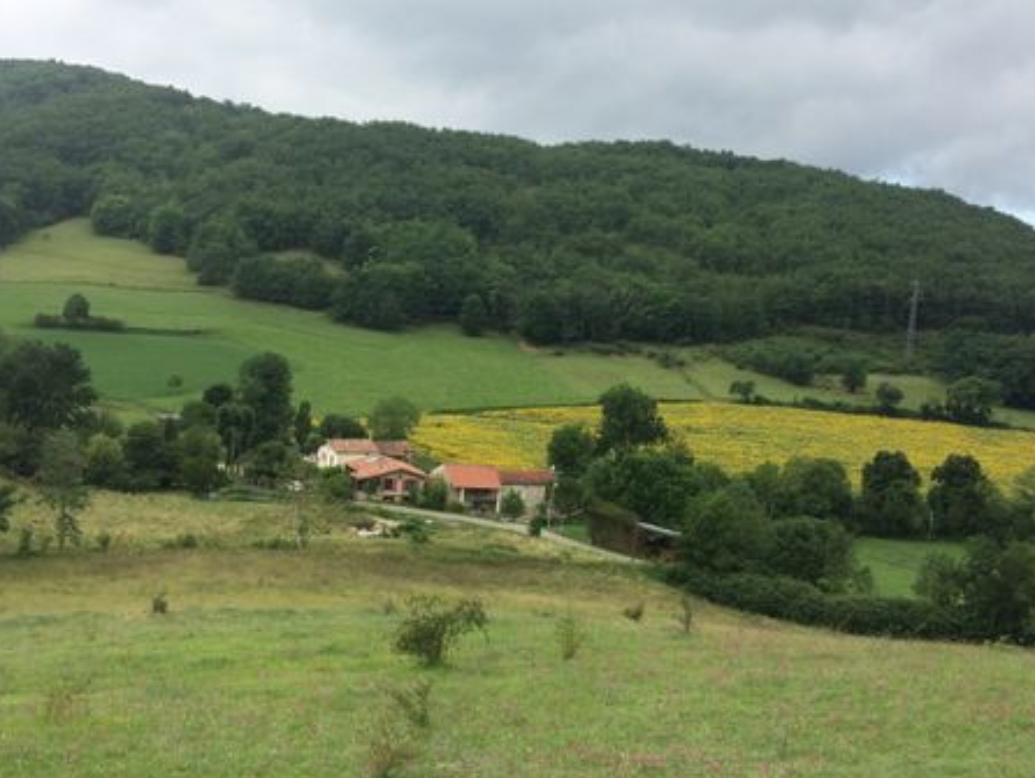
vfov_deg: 36.9
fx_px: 1167
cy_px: 392
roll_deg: -3.0
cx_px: 508
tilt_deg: -5.6
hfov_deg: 47.8
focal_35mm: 39
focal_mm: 4.15
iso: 32
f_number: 2.2
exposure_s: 1/1026
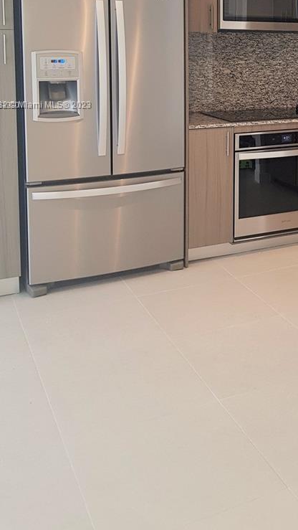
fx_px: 646
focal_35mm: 46
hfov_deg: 25.0
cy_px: 105
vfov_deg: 42.6
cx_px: 282
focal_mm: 4.2
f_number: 1.7
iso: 50
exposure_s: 1/60
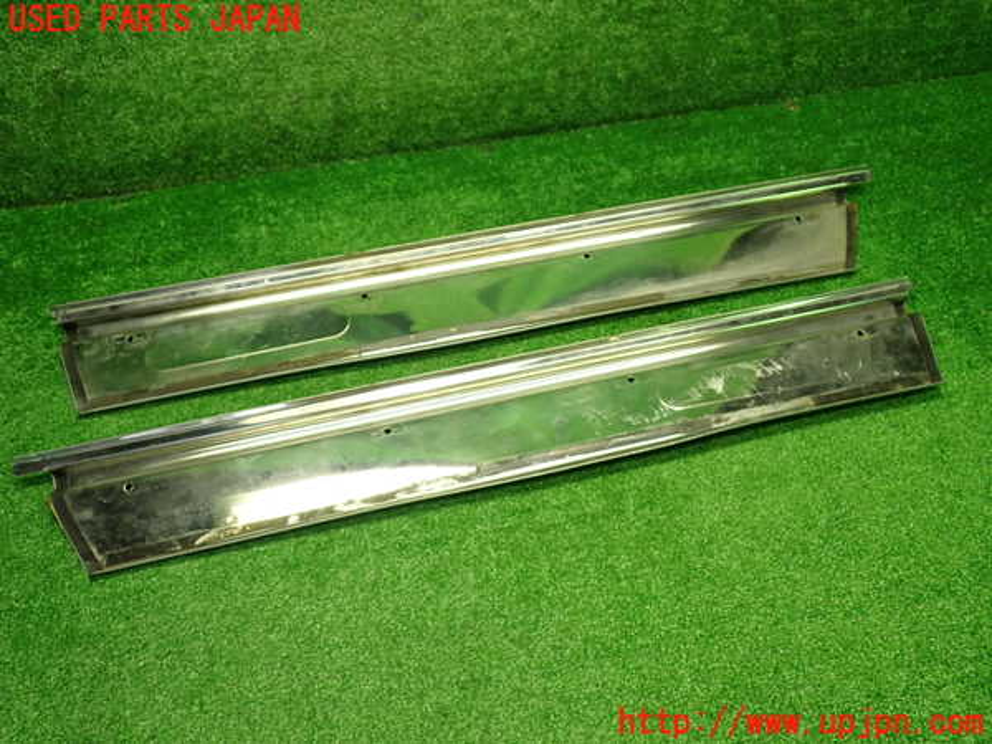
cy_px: 372
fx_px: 860
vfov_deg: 46.8
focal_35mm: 30
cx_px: 496
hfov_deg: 60.0
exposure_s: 1/40
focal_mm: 5.4
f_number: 2.3
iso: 200
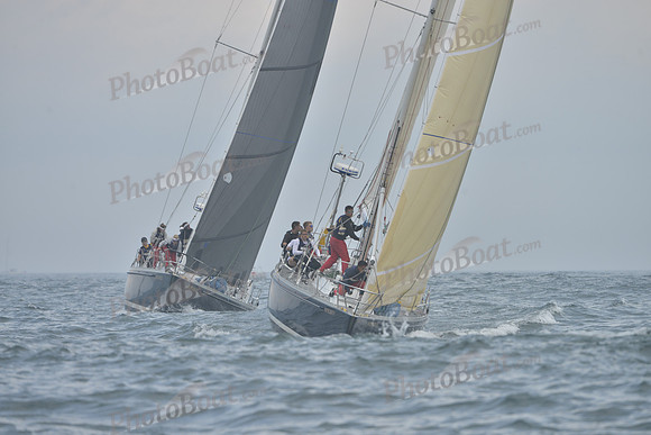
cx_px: 326
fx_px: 4341
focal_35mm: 240
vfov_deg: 5.7
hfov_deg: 8.6
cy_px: 218
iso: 280
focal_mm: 240
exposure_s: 1/800
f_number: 7.1
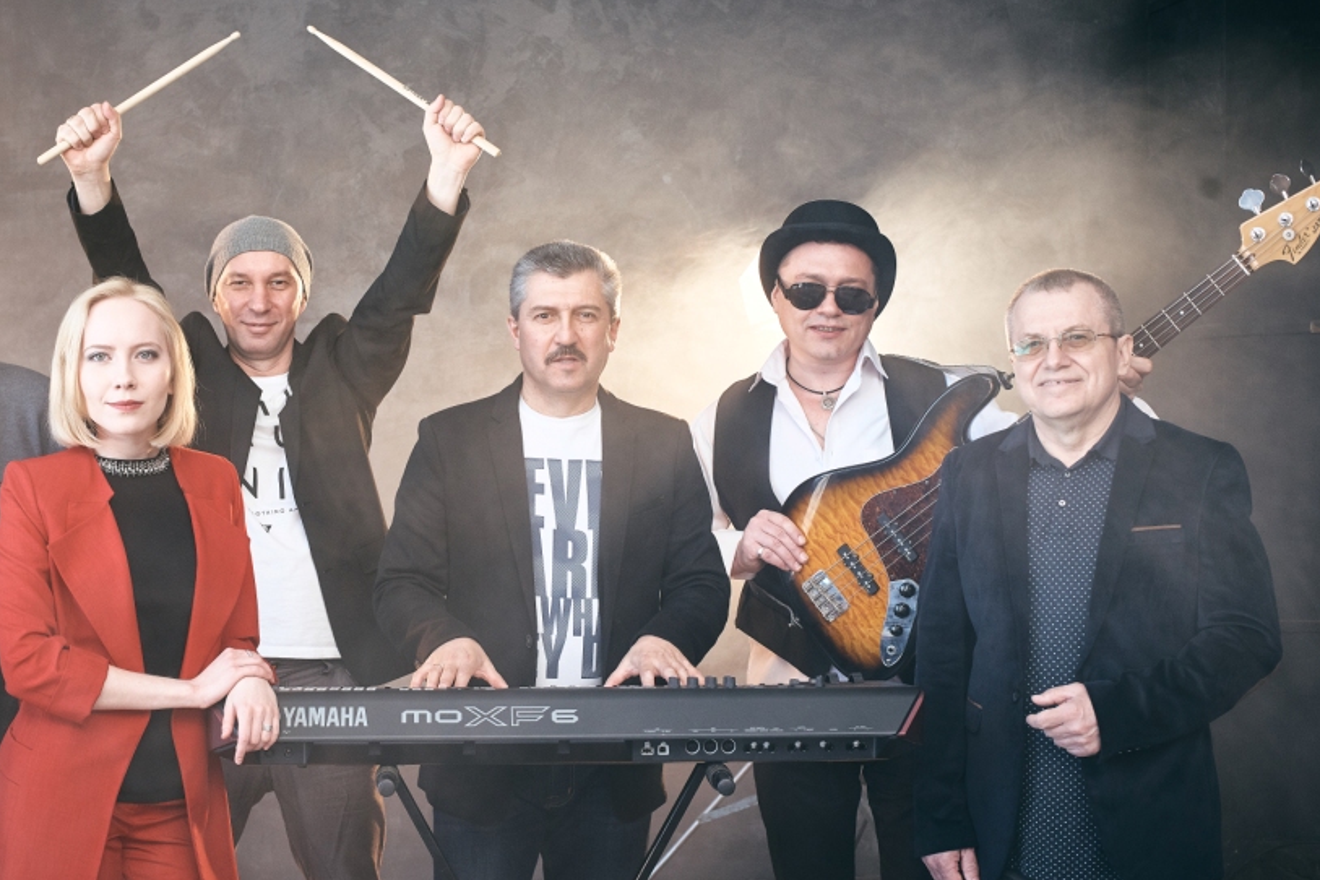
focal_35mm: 63
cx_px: 526
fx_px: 2310
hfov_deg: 31.8
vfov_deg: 21.6
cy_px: 373
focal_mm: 50
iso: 400
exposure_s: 1/160
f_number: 5.6
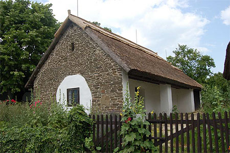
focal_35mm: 34
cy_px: 76
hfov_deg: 55.2
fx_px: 220
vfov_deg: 38.3
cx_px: 115
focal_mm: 23
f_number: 11
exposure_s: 1/500
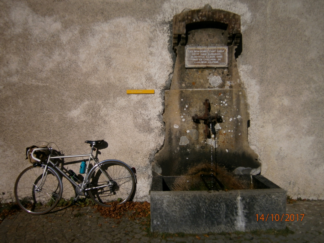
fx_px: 243
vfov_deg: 53.1
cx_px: 162
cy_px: 122
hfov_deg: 67.3
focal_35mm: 26
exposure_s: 1/640
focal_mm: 4.7
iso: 80
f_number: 8
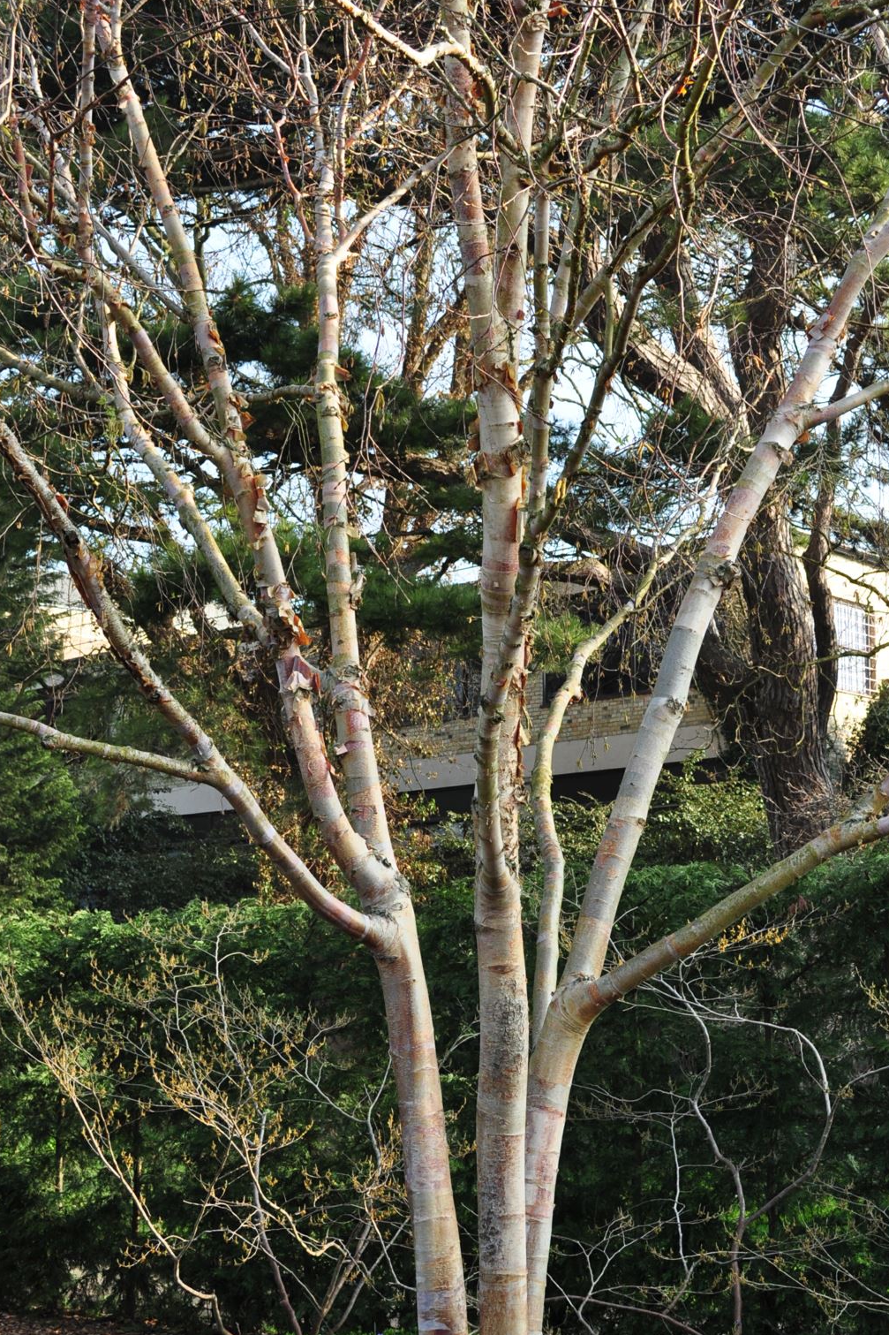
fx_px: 2186
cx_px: 479
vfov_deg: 33.9
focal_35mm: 59
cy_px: 750
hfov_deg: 23.0
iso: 200
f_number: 8
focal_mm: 28
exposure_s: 1/160
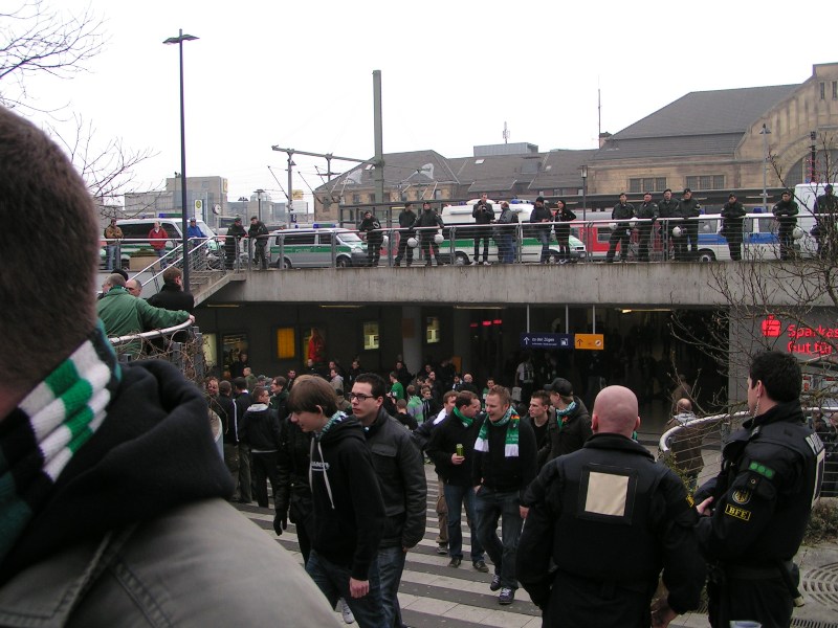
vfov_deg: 37.7
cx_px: 419
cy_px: 314
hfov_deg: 49.0
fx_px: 920
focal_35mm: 38
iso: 50
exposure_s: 1/80
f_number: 5.6
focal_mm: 5.8
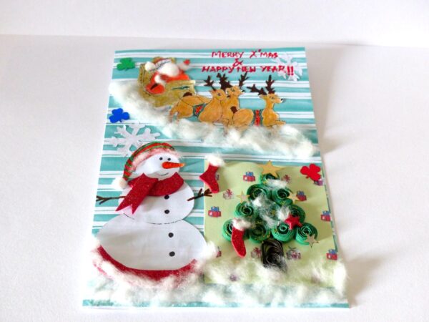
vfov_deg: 32.9
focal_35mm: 44
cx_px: 214
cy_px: 161
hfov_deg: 42.9
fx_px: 545
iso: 400
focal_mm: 7.8
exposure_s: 1/50
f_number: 2.8
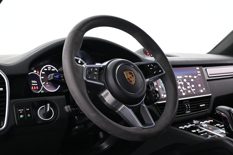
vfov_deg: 28.5
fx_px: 306
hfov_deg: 41.7
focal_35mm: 47
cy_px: 78
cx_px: 116
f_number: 5
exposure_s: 1/13
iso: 1600
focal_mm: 31.5
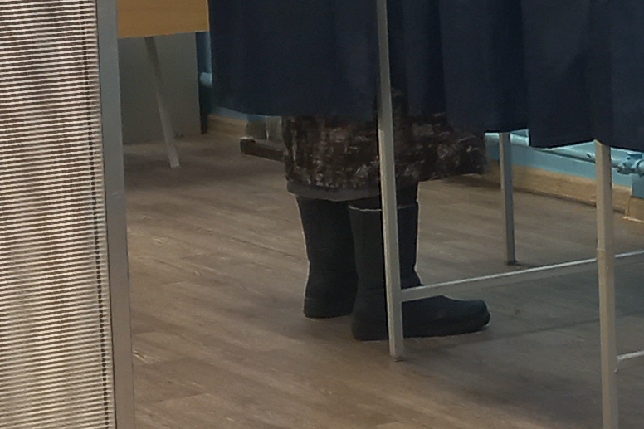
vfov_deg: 8.9
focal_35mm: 155
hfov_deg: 13.2
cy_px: 197
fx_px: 2772
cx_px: 555
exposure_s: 1/49
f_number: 1.8
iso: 160
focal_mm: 4.6
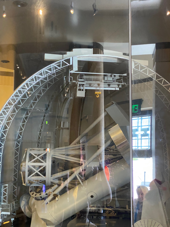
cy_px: 114
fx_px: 340
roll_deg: -1.8
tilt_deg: +5.9
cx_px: 85
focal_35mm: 52
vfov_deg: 36.8
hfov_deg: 28.0
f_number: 2
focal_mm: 6
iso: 640
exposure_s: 1/40
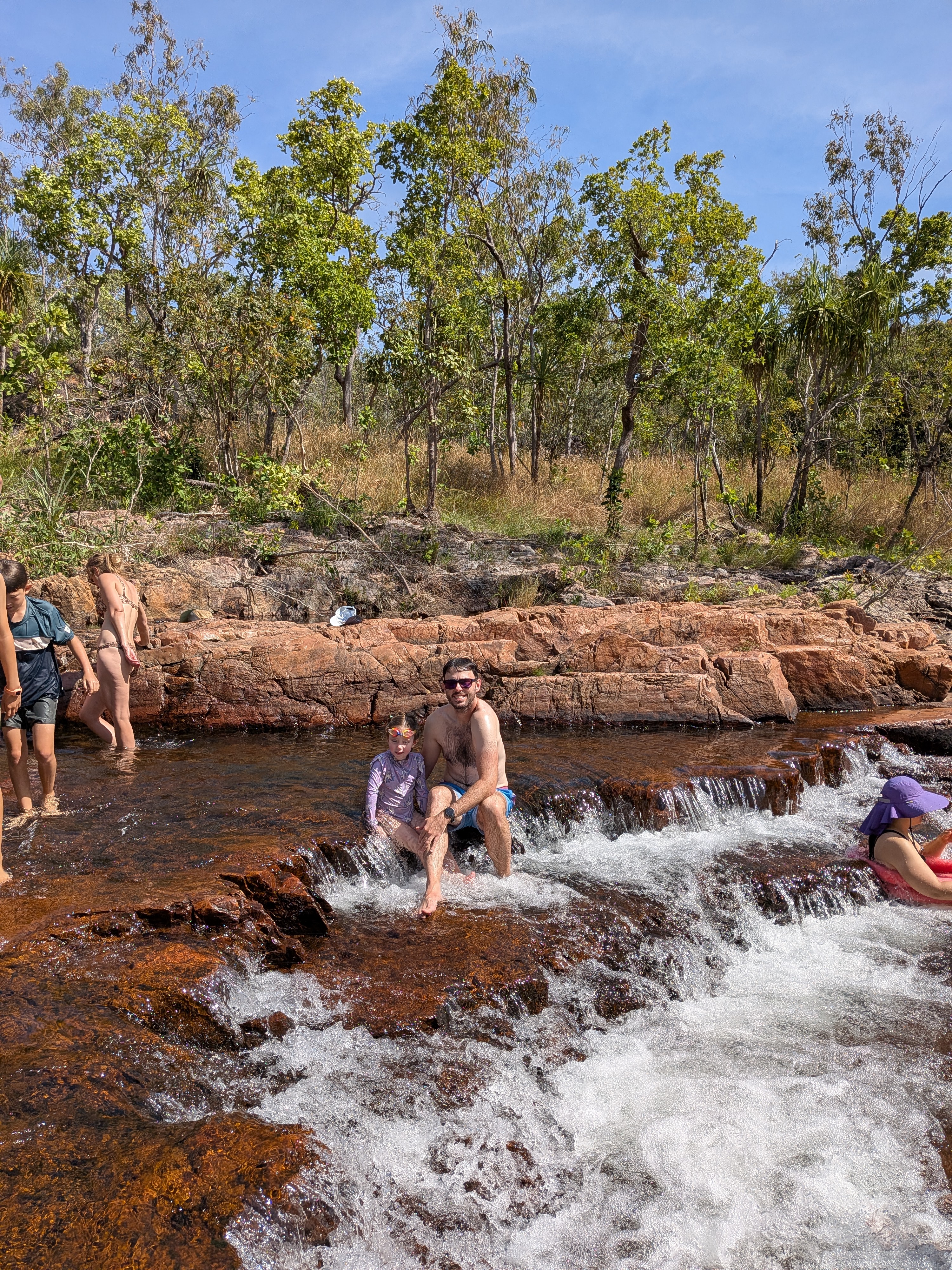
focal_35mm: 24
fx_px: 880
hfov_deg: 56.8
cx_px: 476
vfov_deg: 71.6
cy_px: 635
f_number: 1.7
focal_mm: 4.53
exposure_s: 1/1377
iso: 27
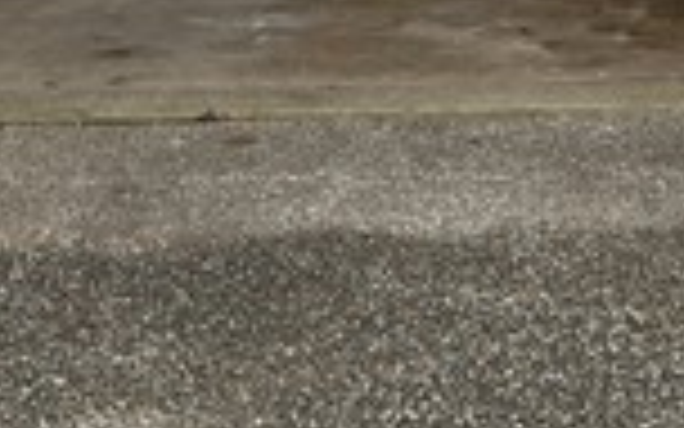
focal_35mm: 186
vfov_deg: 7.0
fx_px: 3467
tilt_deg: -10.0
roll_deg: +1.7
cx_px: 562
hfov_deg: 11.2
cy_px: -131
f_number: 1.6
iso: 40
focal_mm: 5.1
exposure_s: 1/181
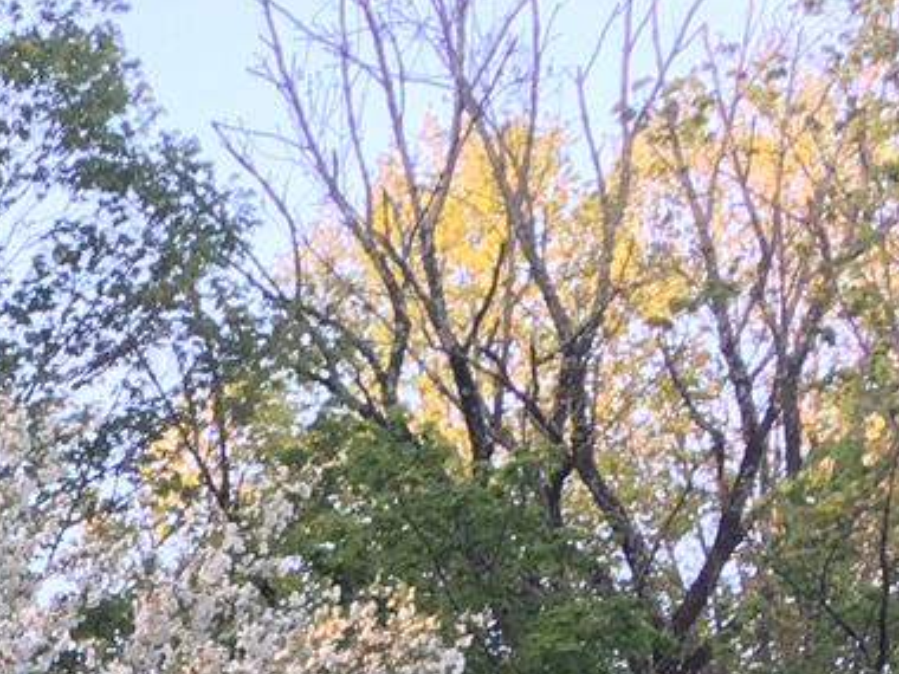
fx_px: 3999
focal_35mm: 154
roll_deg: -2.1
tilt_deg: +2.1
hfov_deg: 12.0
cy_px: 1537
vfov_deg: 8.8
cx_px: -634
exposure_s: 1/120
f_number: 2.2
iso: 40
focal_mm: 4.15
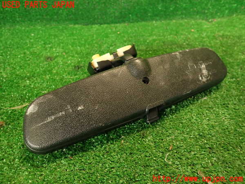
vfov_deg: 54.9
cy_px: 92
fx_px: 177
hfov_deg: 69.4
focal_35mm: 25
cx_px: 122
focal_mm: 4.5
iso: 320
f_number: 2
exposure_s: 1/30
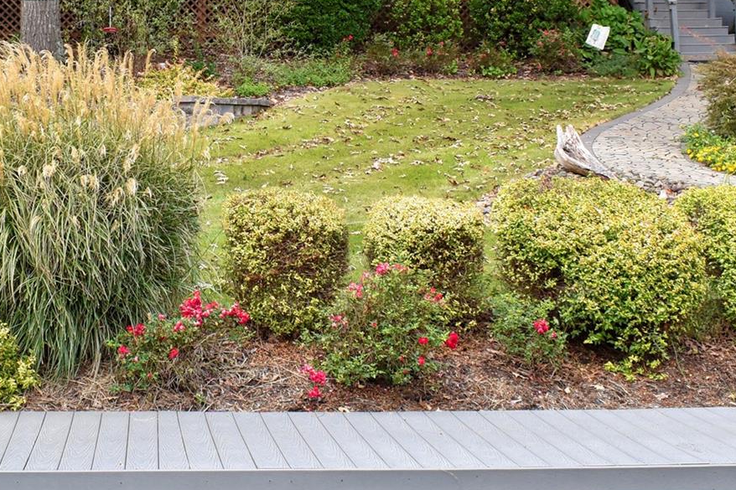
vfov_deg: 21.4
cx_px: 189
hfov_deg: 31.4
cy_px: 131
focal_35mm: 63
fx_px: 1288
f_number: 8
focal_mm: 18
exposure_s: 1/250
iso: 360
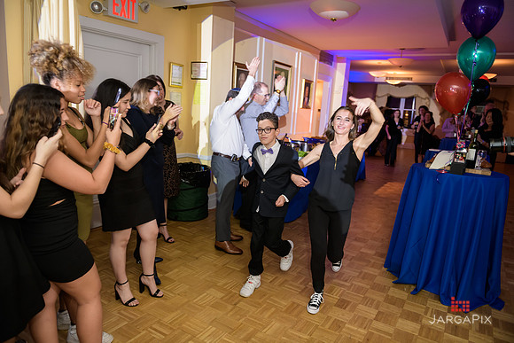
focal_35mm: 24
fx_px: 343
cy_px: 172
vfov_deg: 53.2
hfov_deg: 73.7
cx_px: 257
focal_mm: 24
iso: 800
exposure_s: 1/125
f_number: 3.2
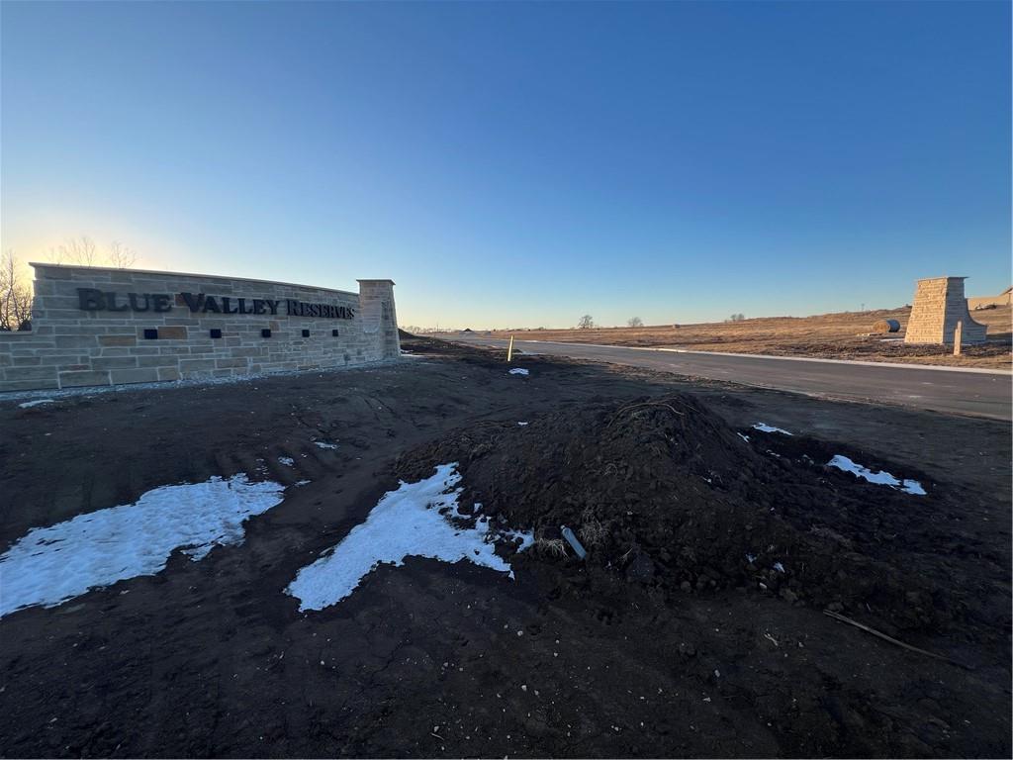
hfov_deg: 106.2
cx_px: 506
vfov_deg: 89.9
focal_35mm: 13
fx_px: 380
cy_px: 380
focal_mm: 1.57
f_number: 1.8
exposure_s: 1/661
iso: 32
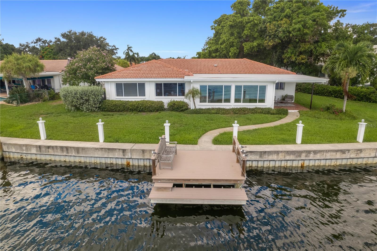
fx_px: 230
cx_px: 188
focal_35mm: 22
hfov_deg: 78.6
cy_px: 126
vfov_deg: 57.2
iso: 100
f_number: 2.8
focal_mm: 8.38
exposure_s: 1/1600
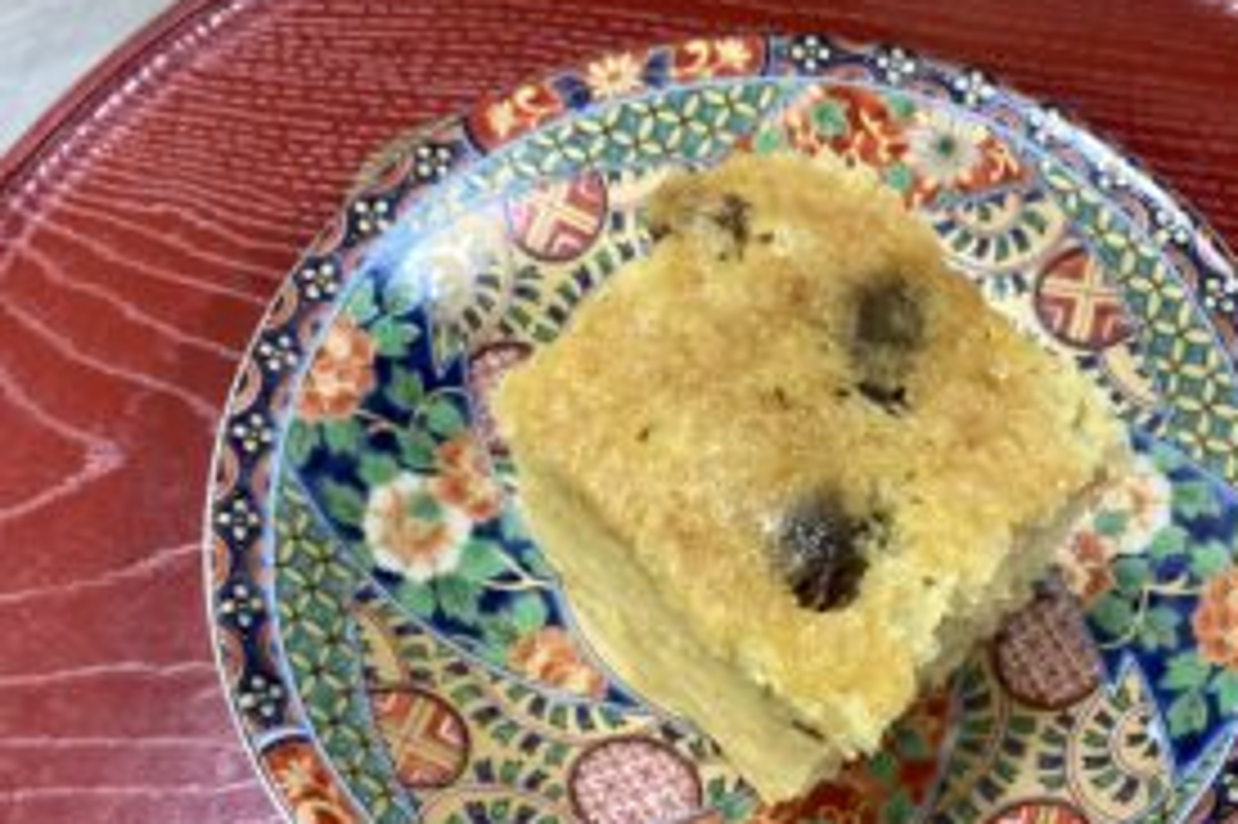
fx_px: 1512
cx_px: 772
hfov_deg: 44.2
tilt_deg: -67.0
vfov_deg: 30.4
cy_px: 502
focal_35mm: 44
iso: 200
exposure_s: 1/50
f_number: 2.4
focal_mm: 3.3
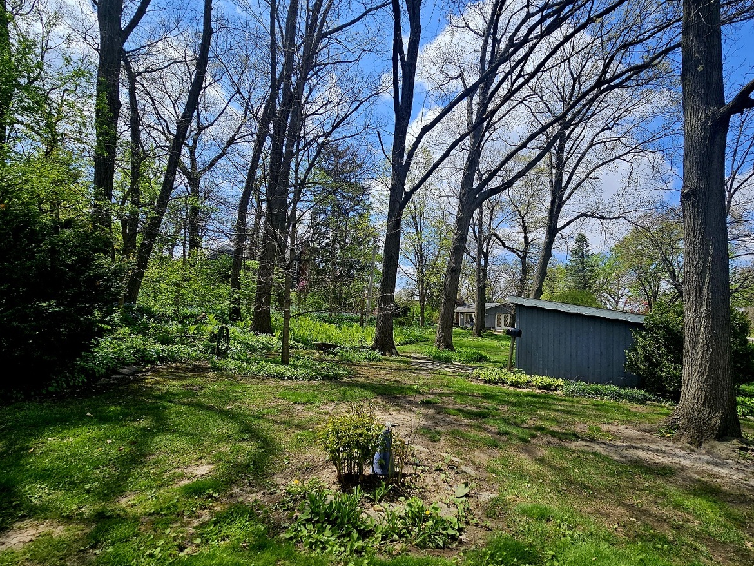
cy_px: 310
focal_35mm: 16
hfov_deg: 93.9
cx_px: 427
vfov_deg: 77.9
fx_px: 349
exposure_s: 1/2500
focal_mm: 2.2
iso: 50
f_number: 2.2
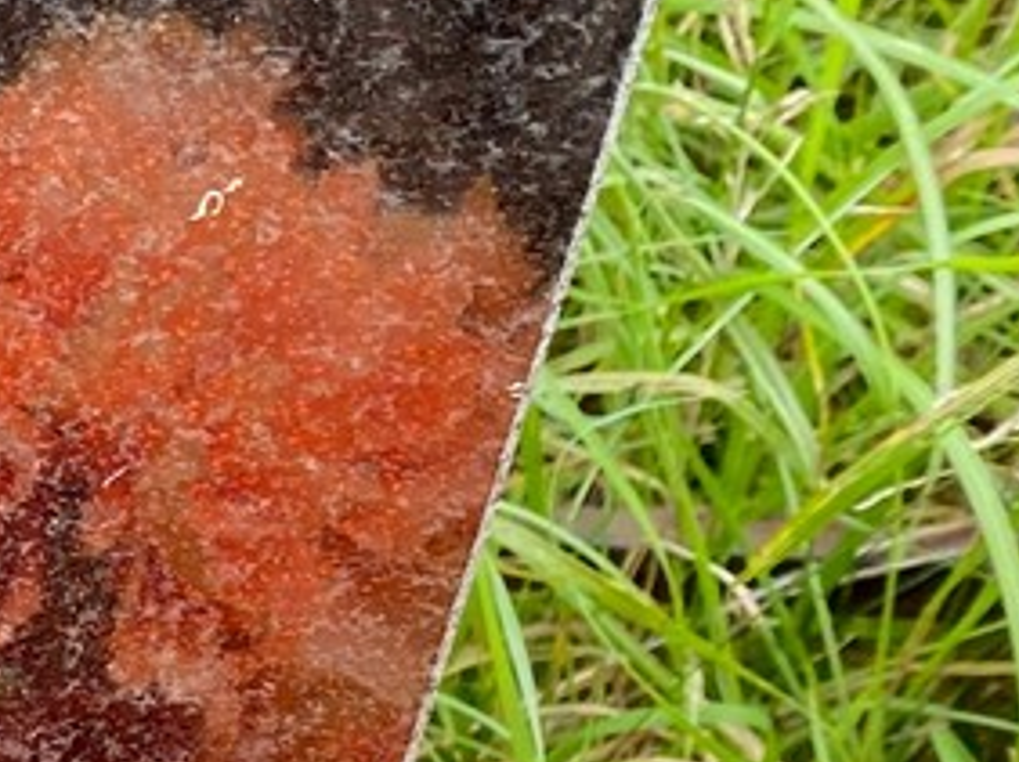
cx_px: -1557
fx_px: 3912
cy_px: 506
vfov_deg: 11.1
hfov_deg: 11.7
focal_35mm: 133
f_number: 1.8
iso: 32
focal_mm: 4.25
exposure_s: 1/237
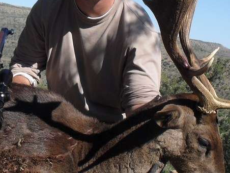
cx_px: 83
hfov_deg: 23.2
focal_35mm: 84
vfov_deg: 17.5
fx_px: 558
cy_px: 63
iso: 80
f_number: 8.3
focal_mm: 6.3
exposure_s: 1/125
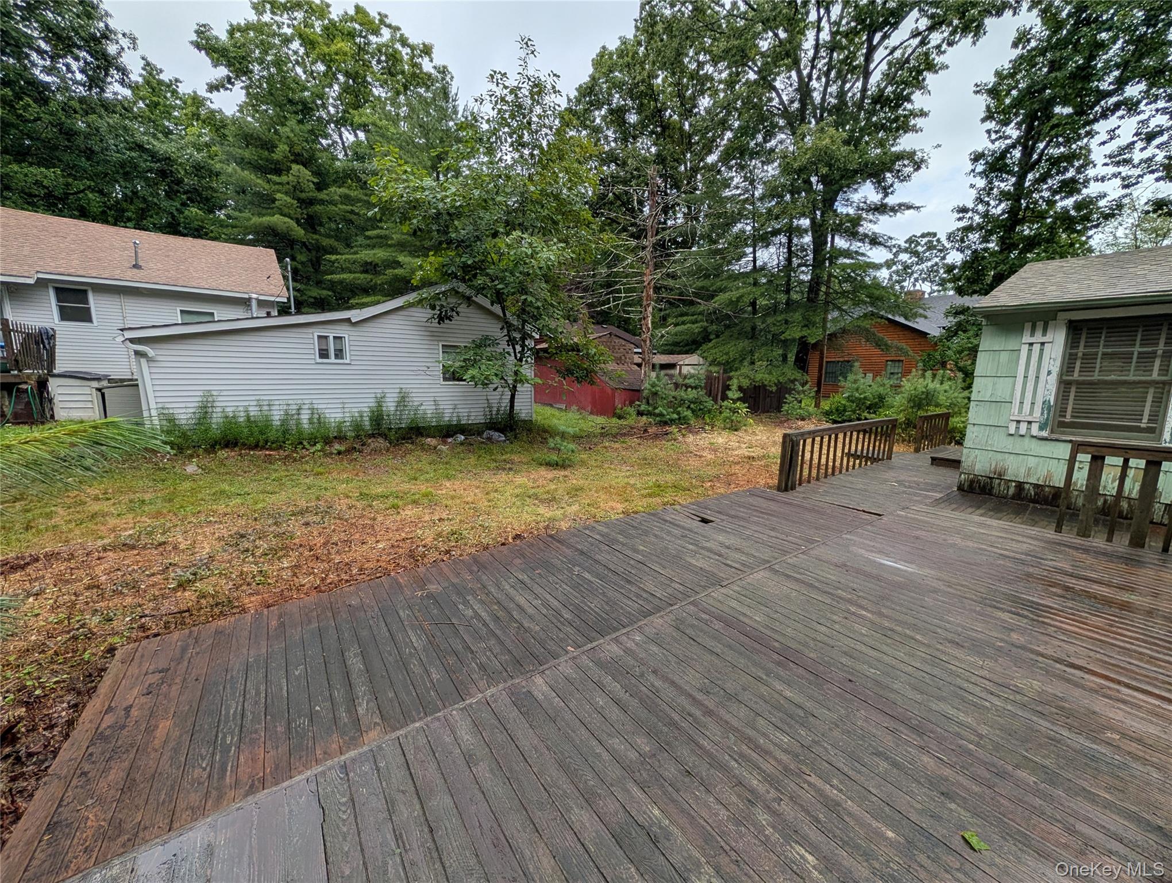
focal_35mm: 12
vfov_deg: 94.6
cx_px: 586
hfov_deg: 110.5
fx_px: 407
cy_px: 442
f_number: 1.7
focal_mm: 2.02
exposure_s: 1/2545
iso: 51
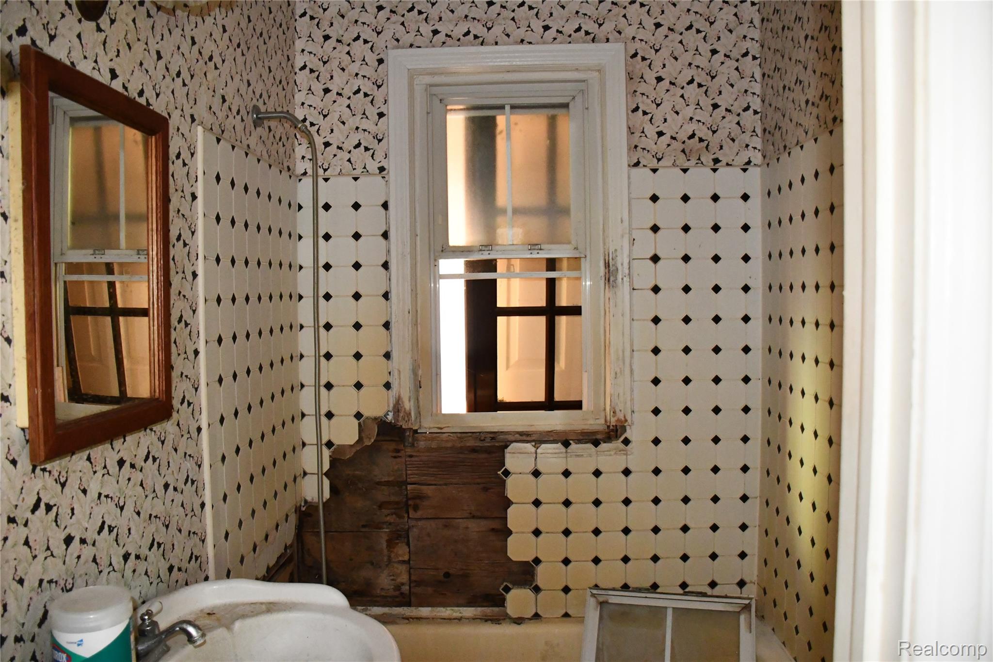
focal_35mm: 27
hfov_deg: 67.4
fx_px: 745
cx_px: 496
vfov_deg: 47.9
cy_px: 331
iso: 5600
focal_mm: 18
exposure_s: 1/60
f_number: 3.5
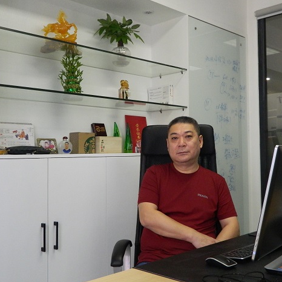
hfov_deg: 39.9
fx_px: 387
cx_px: 163
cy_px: 142
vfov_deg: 40.0
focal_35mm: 42
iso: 400
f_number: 3.3
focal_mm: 6.2
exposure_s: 1/80
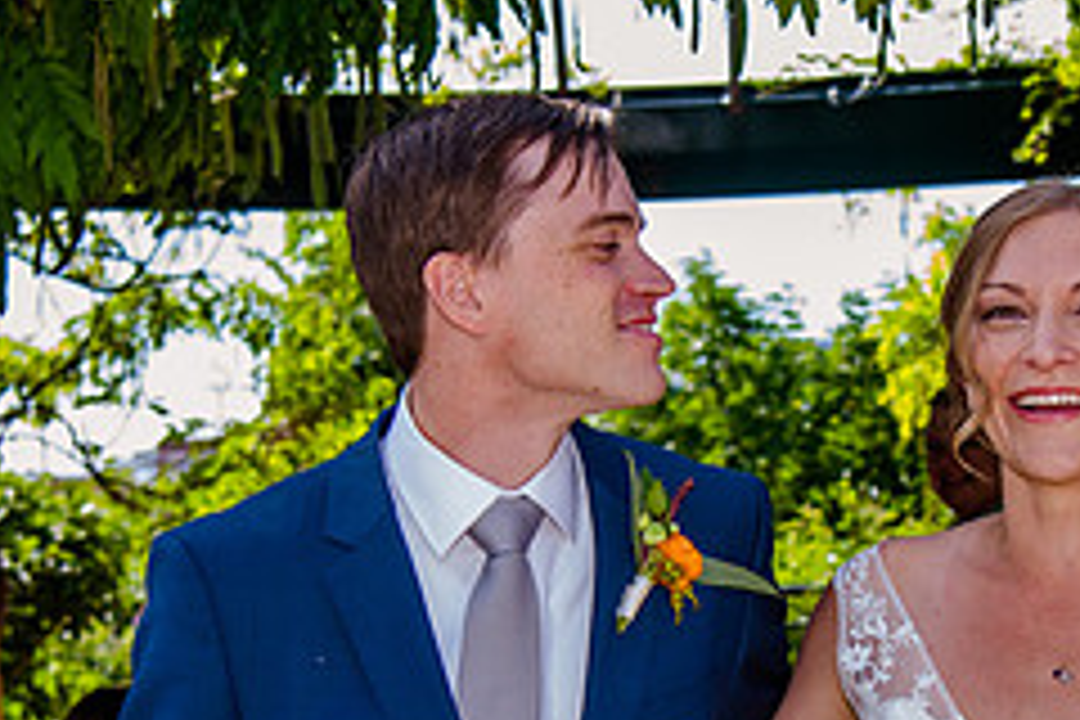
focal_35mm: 106
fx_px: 3180
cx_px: 695
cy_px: 600
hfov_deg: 19.2
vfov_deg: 12.8
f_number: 4.5
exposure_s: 1/250
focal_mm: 38
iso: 200
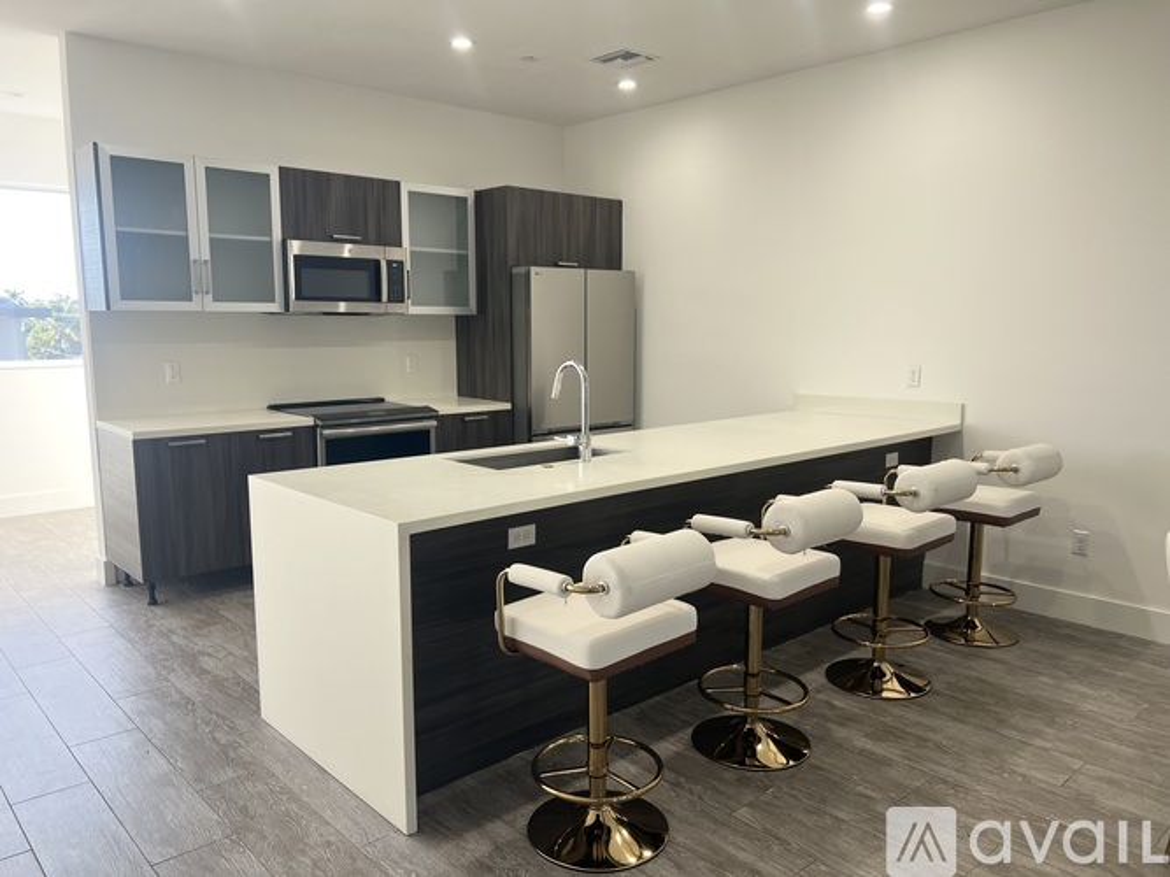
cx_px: 585
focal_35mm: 26
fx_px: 879
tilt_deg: -8.1
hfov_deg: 67.3
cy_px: 438
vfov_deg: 53.0
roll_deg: +0.1
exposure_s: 1/120
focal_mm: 5.7
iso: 40
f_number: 1.5
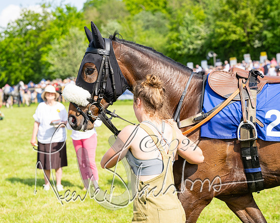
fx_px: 737
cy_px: 112
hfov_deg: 21.5
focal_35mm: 89
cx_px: 140
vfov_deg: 17.3
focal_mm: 79
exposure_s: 1/1000
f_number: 5
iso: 200
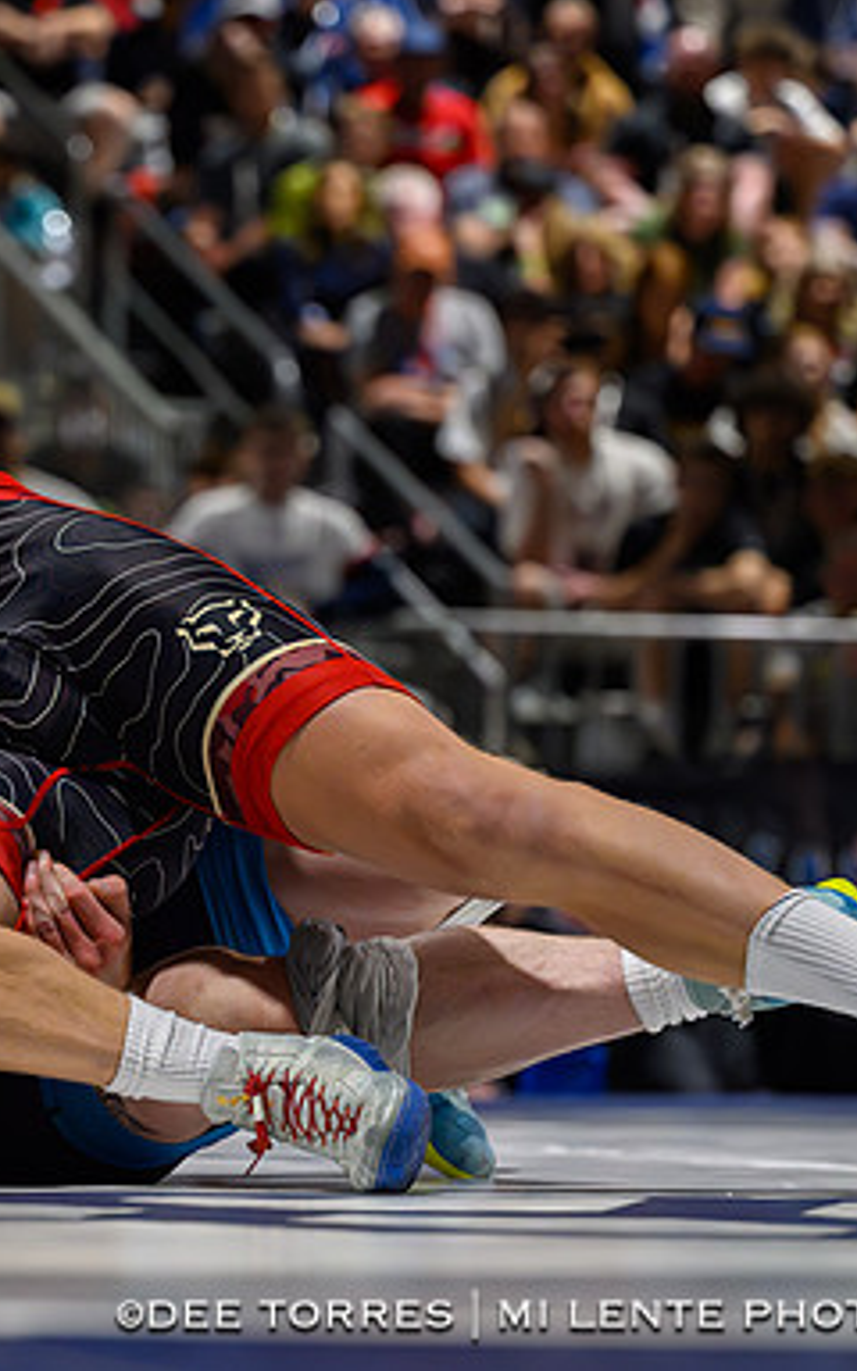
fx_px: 7661
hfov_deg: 6.4
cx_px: -160
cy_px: 935
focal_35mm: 205
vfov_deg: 10.2
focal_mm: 88
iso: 5000
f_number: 2.8
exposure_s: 1/640
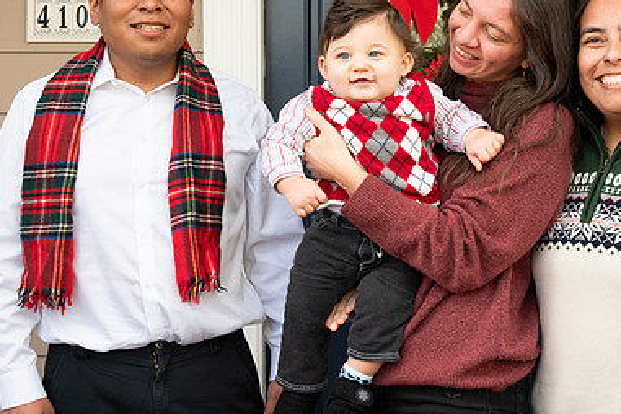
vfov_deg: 21.2
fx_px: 1104
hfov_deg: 31.3
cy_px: 148
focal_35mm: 64
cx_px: 394
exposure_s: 1/200
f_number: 5.3
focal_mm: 42
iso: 400
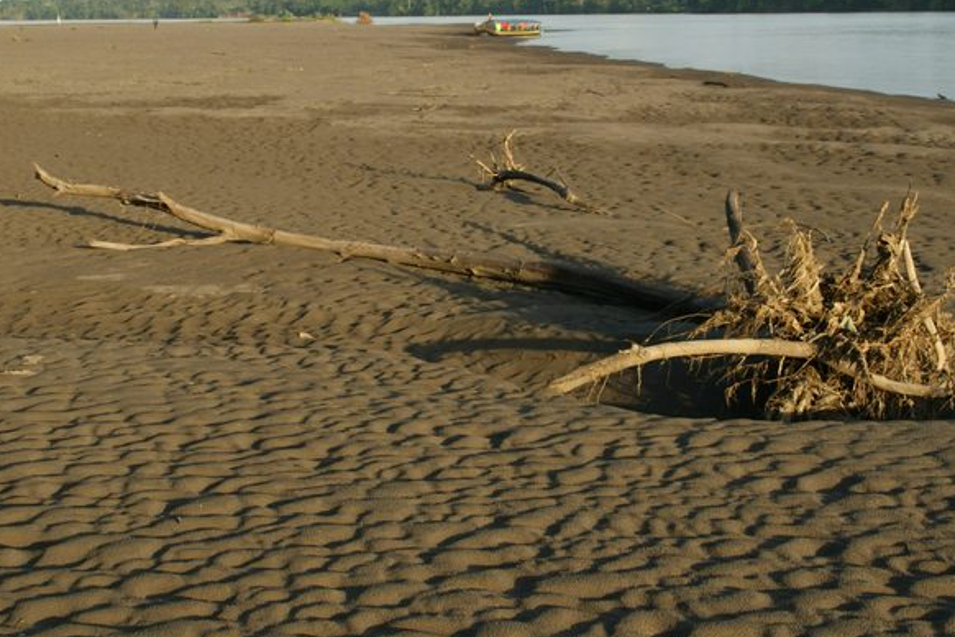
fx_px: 1724
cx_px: 464
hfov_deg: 31.0
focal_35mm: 65
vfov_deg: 20.9
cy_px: 261
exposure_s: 1/80
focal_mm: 28
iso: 100
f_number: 8
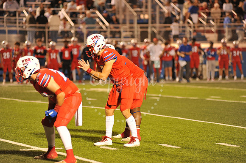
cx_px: 123
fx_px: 1366
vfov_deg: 6.9
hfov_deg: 10.3
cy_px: 82
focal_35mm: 200
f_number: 3.2
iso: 2000
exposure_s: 1/200
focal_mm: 200
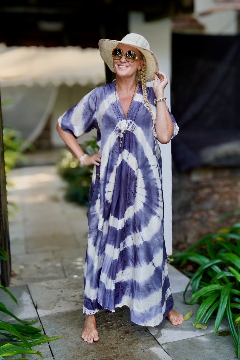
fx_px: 390
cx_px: 120
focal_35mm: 39
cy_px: 180
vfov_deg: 49.6
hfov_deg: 34.2
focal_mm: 26
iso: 400
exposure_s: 1/160
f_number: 4.5
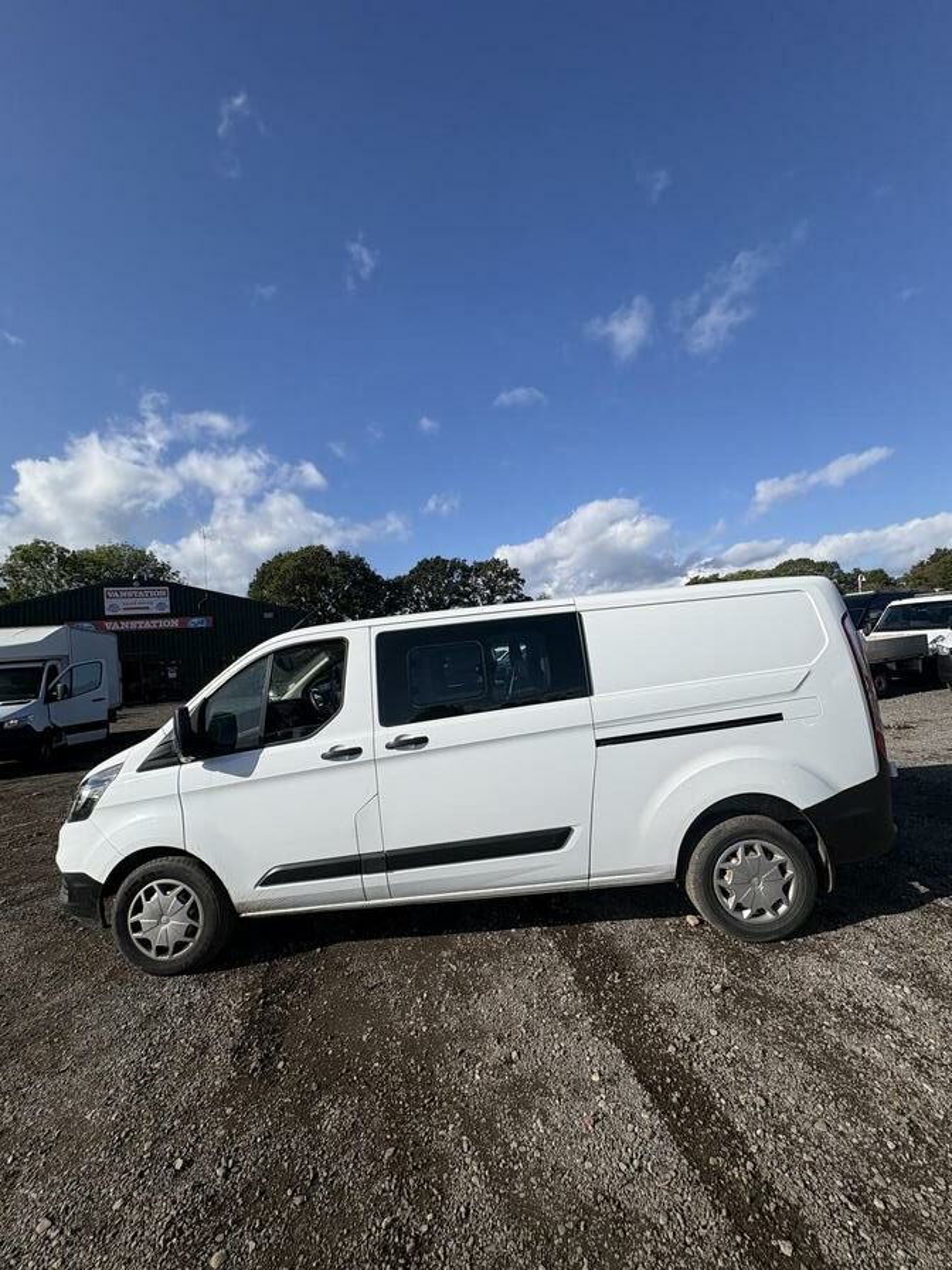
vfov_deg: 102.1
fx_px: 513
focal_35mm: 14
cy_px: 635
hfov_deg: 85.7
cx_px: 476
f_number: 2.2
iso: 50
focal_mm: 2.22
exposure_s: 1/4132
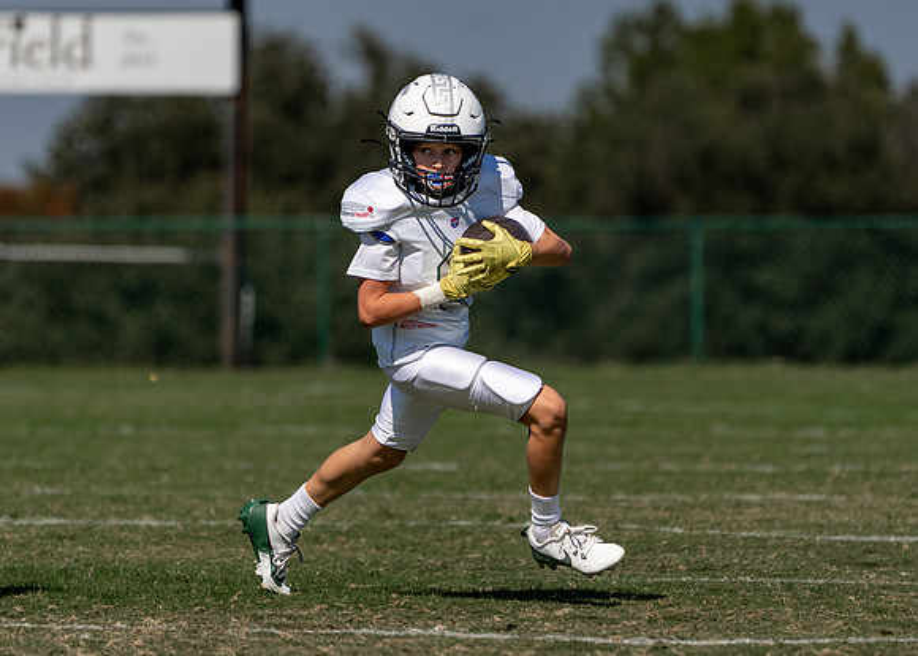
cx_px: 475
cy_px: 322
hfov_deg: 4.0
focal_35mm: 509
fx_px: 13259
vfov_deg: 2.8
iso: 100
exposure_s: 1/1600
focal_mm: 361
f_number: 5.6
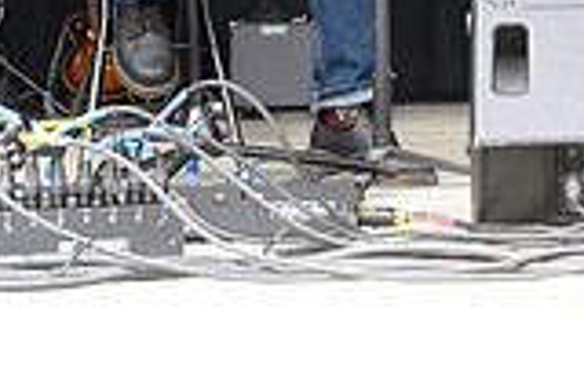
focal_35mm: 118
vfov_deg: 10.8
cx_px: 624
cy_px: -303
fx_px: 1910
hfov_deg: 16.9
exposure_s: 1/640
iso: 800
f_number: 5.6
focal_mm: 32.5
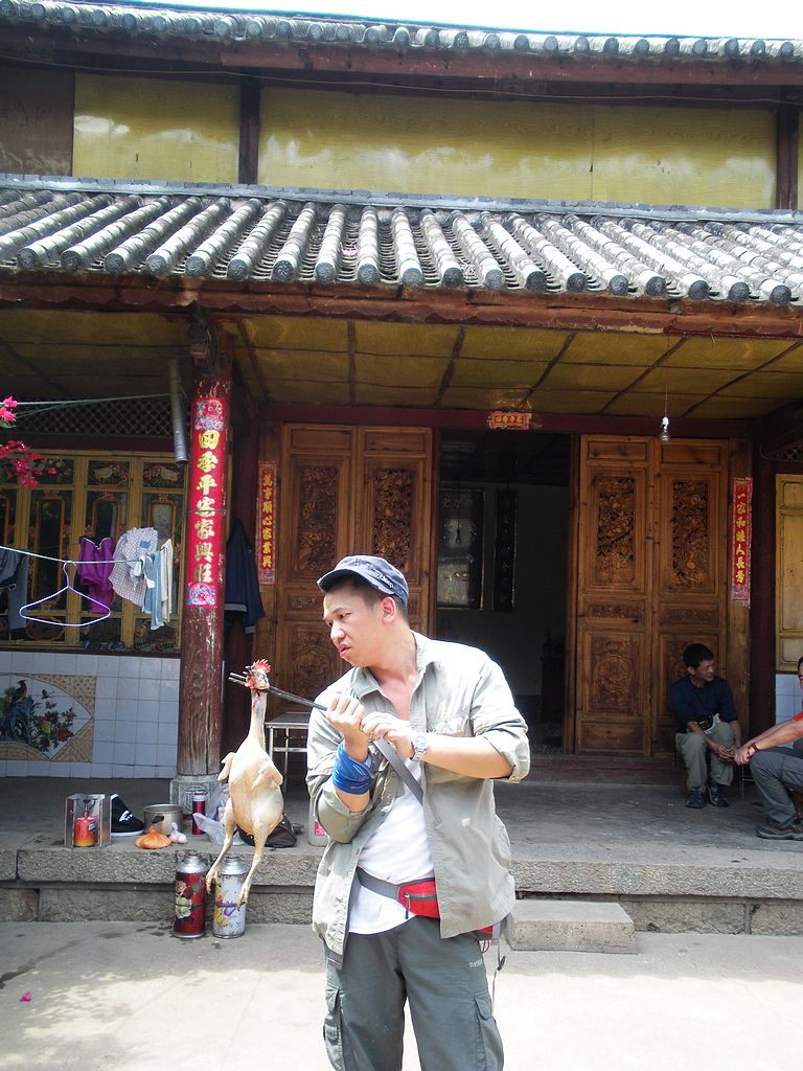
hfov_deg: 39.7
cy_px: 536
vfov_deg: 51.4
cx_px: 402
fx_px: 1113
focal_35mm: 36
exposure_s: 1/62.6
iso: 64
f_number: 3.5
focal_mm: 6.3
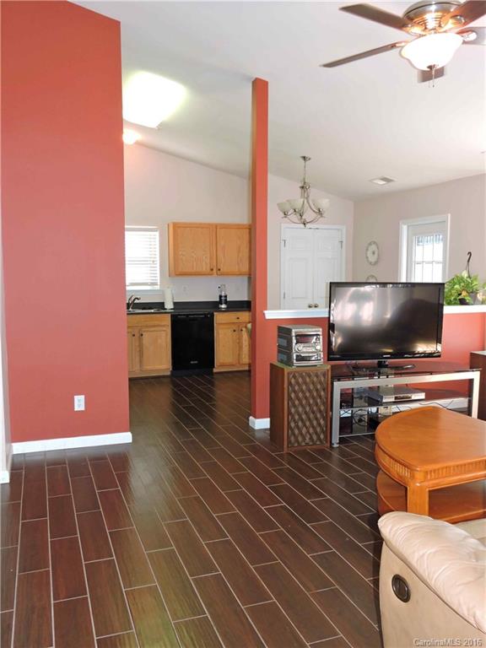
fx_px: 562
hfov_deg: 46.8
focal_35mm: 30
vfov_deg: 60.0
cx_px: 243
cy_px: 324
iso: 280
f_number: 3.5
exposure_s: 1/30
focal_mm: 5.4
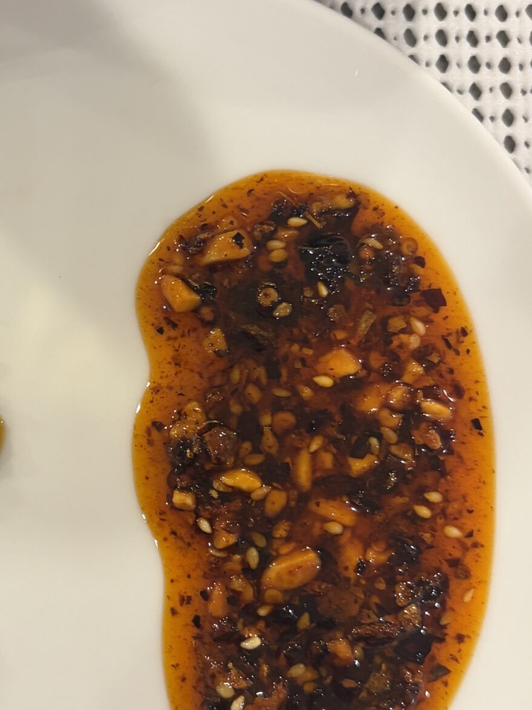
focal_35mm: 57
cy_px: 340
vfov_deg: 33.8
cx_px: 58
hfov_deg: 24.9
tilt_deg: -85.3
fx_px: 1168
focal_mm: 5.96
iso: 160
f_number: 1.6
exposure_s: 1/60
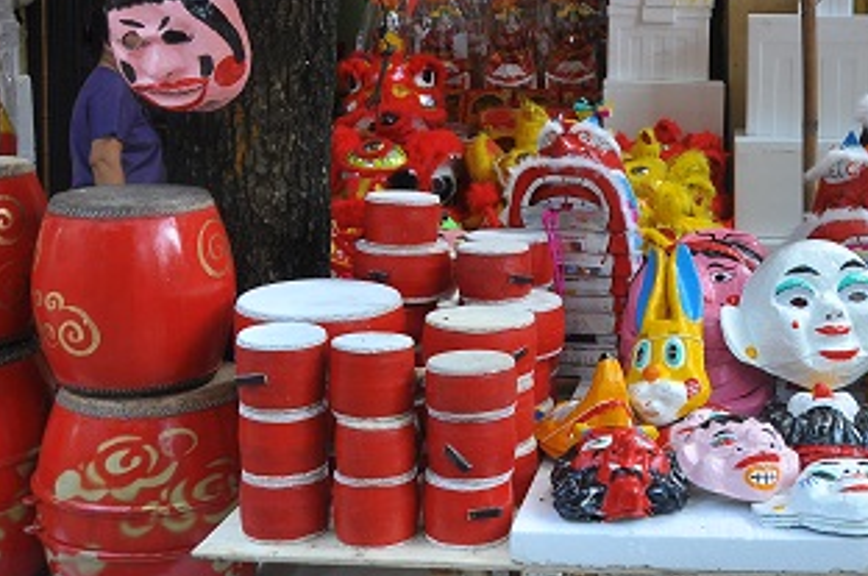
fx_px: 1252
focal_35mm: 52
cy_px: 109
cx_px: 743
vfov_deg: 25.4
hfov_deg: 36.4
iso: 200
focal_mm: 18
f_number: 5.6
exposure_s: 1/60
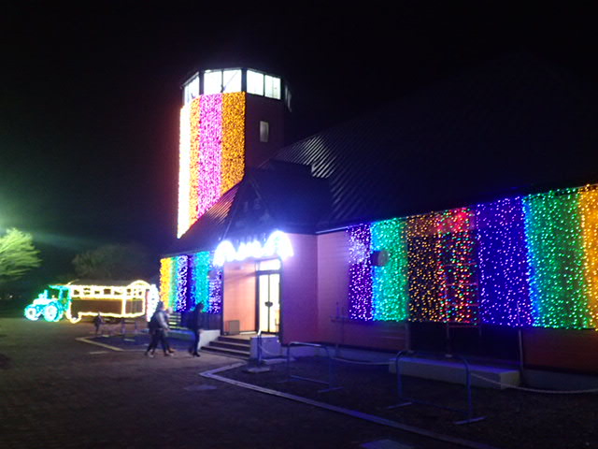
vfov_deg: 46.8
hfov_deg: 60.0
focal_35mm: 30
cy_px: 224
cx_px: 299
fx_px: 518
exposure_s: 1/20
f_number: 2.3
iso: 800
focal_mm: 5.5
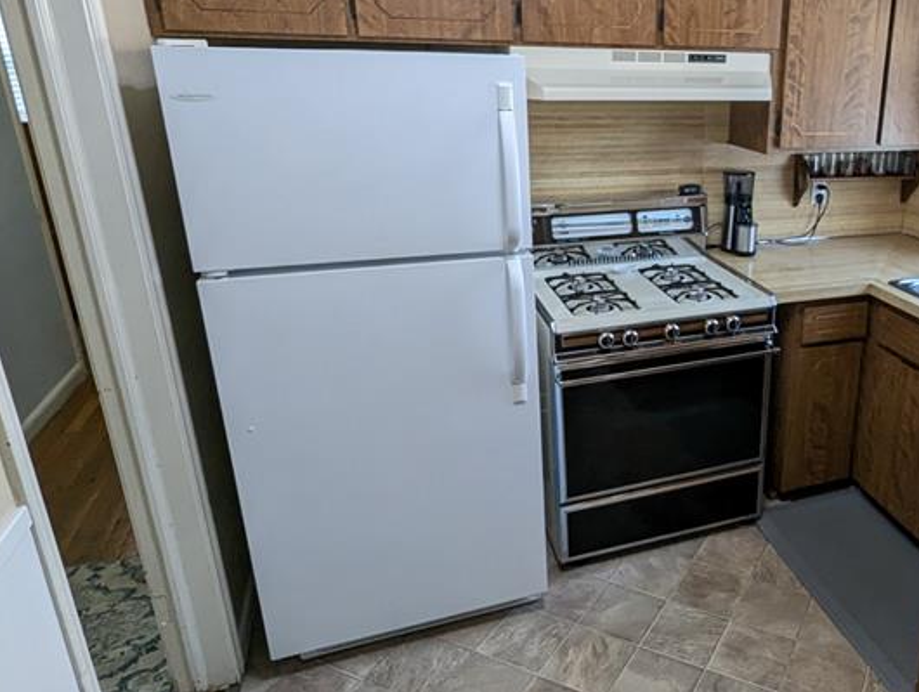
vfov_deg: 54.7
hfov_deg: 65.6
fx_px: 665
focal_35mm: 25
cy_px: 291
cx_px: 676
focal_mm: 1.95
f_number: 2.2
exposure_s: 1/60
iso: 199
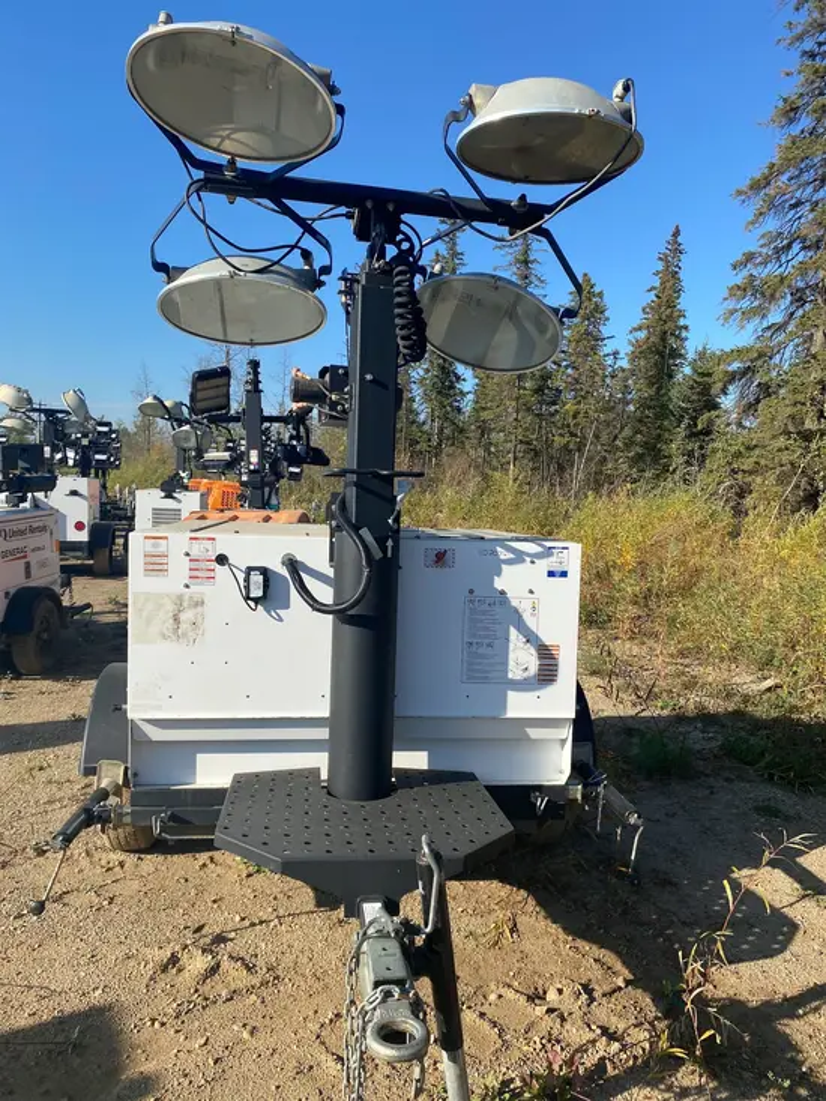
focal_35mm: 26
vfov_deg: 67.3
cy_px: 550
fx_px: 827
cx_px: 413
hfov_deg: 53.1
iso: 32
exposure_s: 1/2141
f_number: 1.8
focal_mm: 4.25
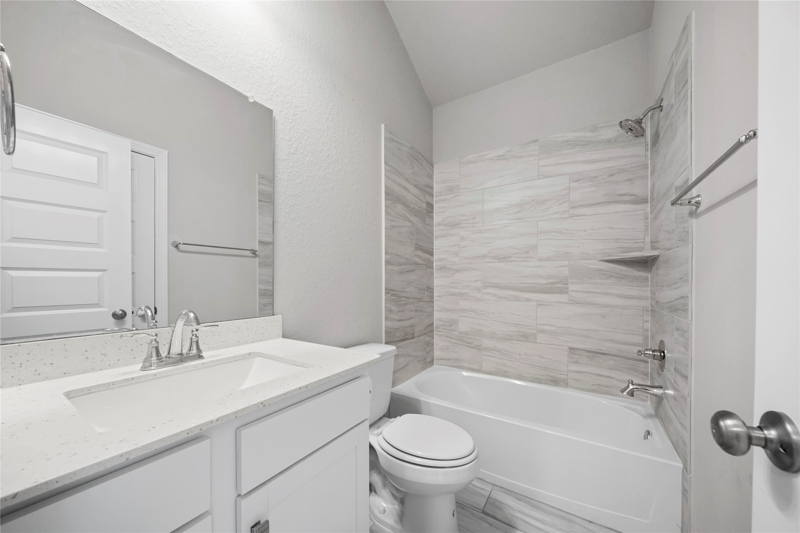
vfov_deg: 90.0
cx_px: 400
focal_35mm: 12
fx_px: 267
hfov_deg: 112.6
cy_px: 266
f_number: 8
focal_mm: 12
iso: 4000
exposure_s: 1/30
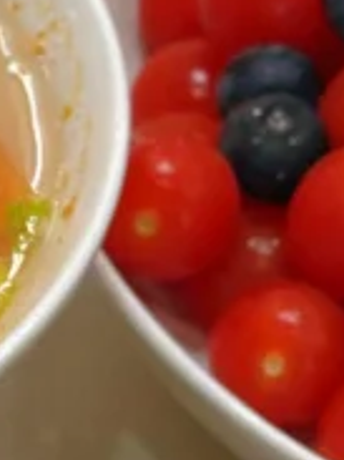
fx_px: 5014
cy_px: 1010
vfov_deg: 5.1
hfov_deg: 3.9
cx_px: -487
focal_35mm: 378
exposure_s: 1/100
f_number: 1.78
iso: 125
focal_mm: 6.86
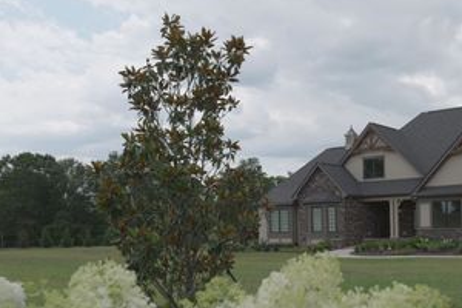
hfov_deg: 47.1
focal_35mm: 40
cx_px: 333
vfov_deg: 32.5
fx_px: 513
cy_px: 246
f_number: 8
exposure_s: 1/800
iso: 640
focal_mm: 24
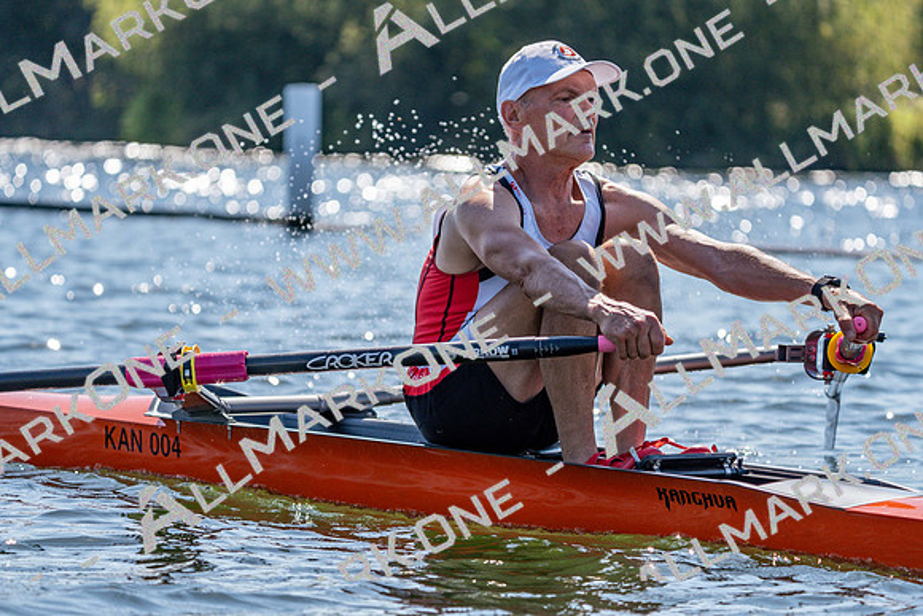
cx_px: 462
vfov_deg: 6.9
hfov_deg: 10.3
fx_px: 5129
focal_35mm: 200
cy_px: 308
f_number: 5.6
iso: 250
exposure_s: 1/1600
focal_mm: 200
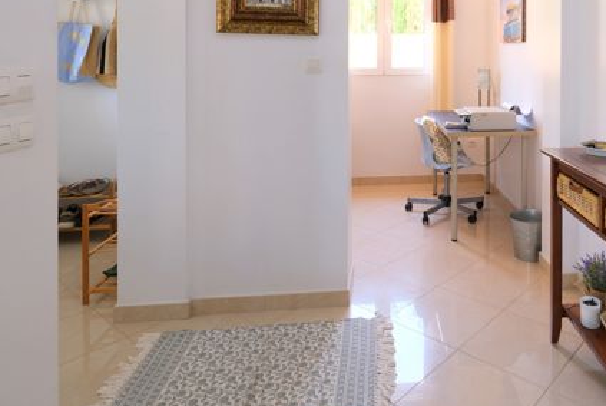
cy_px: 94
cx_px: 481
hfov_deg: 65.3
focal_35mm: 25
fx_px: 421
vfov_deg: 49.0
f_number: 4
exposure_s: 1/40
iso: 320
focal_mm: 10
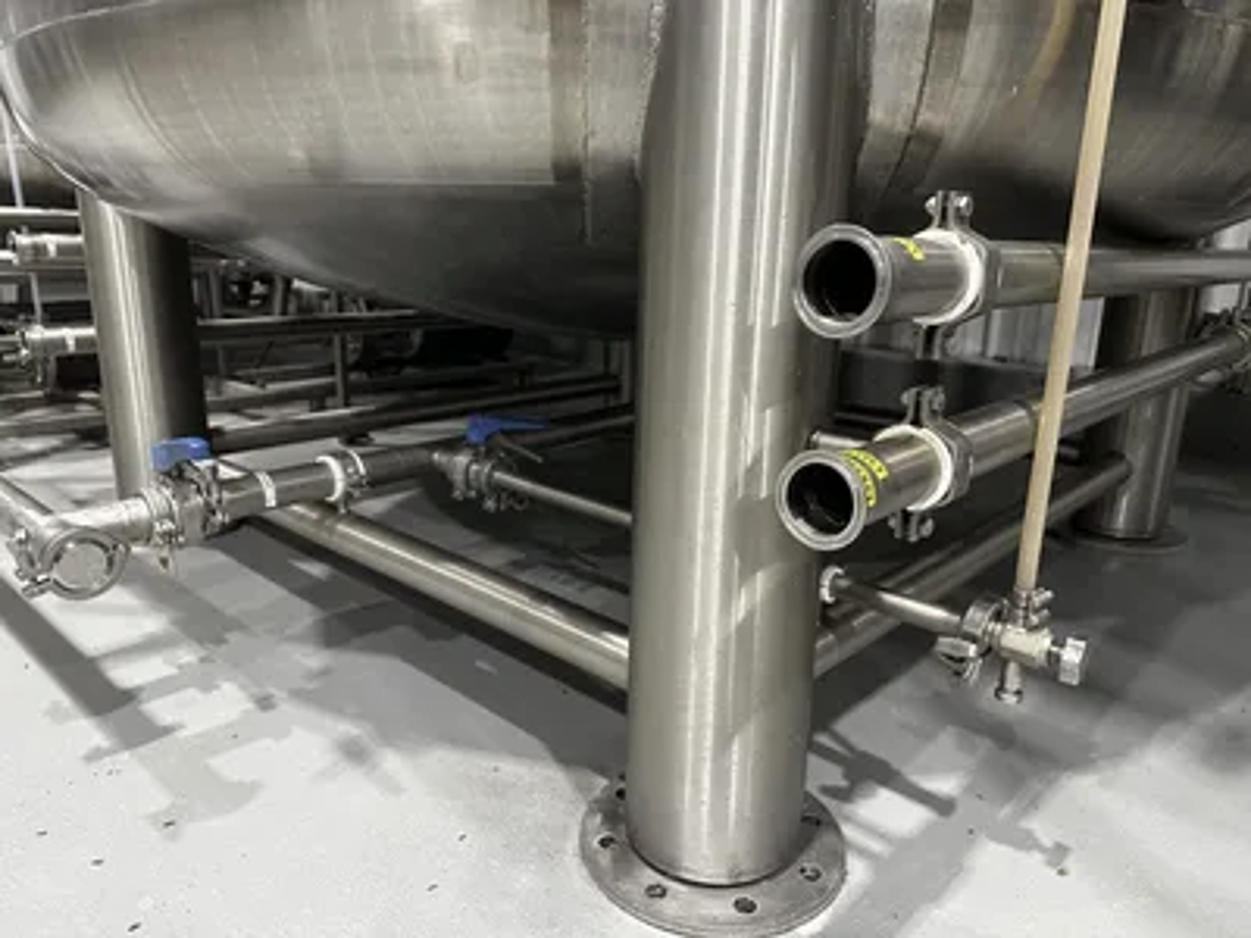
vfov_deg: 56.8
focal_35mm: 24
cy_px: 469
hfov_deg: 71.6
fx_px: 867
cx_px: 626
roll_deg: -1.9
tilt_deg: -17.1
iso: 320
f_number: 1.78
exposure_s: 1/60
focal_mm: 6.86
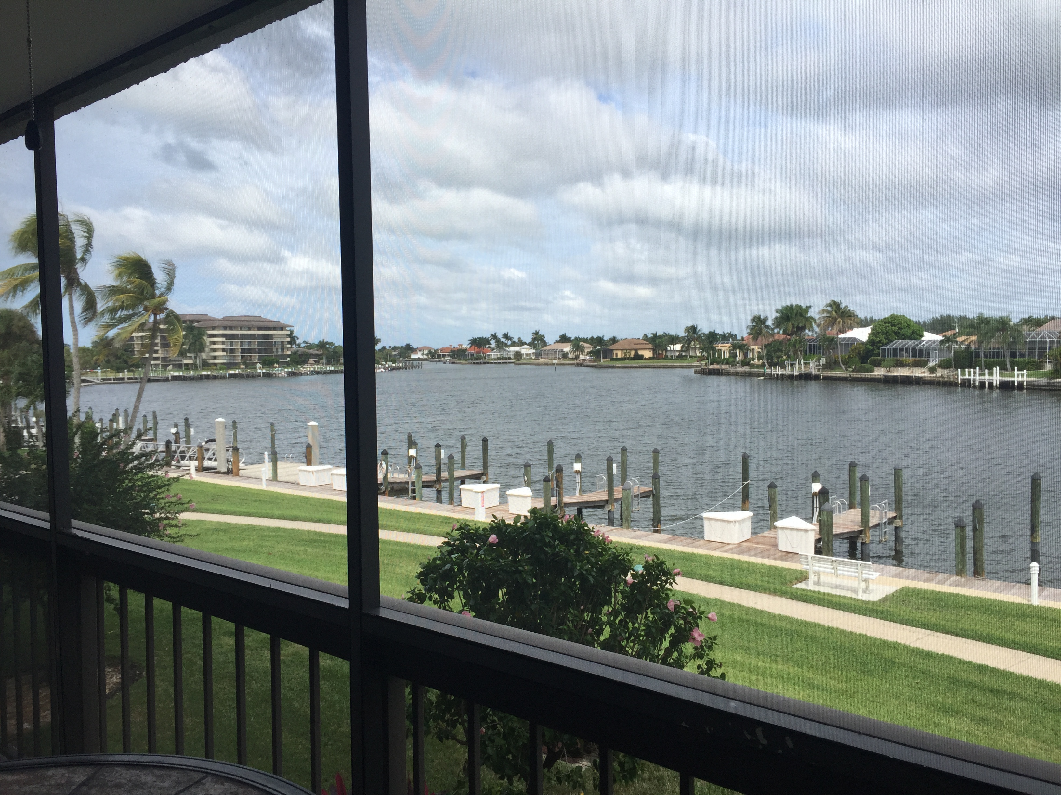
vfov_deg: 48.2
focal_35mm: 29
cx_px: 530
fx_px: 889
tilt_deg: -1.3
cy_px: 398
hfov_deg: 61.7
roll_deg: +0.1
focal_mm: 4.15
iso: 32
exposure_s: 1/1199
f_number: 2.2
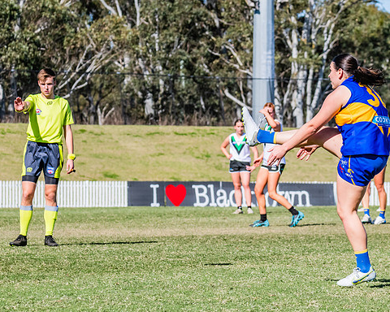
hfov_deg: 6.5
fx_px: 3428
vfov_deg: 5.2
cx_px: 306
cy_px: 153
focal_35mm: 297
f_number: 10
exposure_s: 1/1250
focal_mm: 170
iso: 640
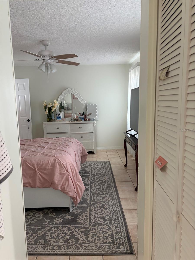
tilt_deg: -6.9
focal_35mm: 26
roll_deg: +1.3
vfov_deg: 67.3
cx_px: 98
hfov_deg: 53.1
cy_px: 130
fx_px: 195
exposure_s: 1/60
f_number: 1.6
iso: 250
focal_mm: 5.96
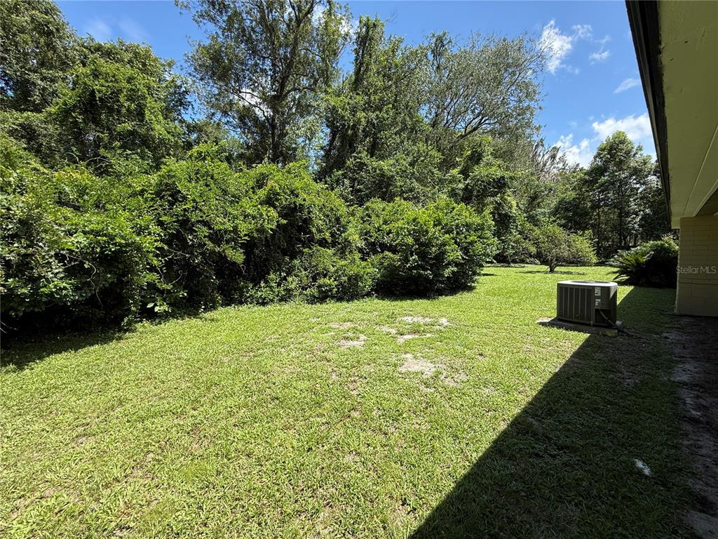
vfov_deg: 85.7
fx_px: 290
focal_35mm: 14
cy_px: 270
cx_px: 359
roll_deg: +2.0
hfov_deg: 102.1
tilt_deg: -3.3
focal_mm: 2.22
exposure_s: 1/809
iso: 50
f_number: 2.2
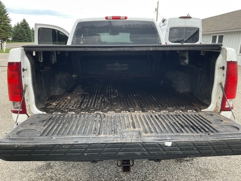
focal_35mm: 29
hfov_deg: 61.7
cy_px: 90
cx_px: 120
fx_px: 202
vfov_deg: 48.2
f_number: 1.8
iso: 16
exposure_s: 1/122
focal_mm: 3
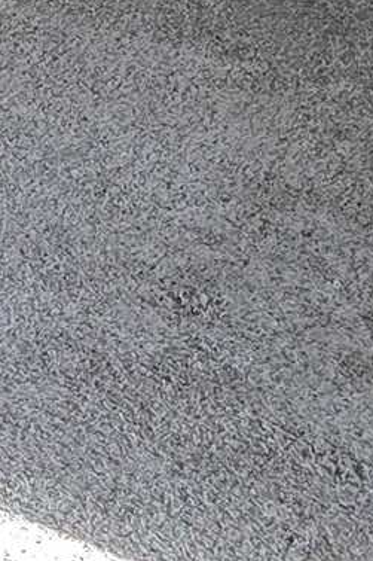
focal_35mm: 195
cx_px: -1058
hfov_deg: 6.0
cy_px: -815
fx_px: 3033
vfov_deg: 9.4
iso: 200
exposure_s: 1/120
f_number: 1.7
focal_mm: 6.3
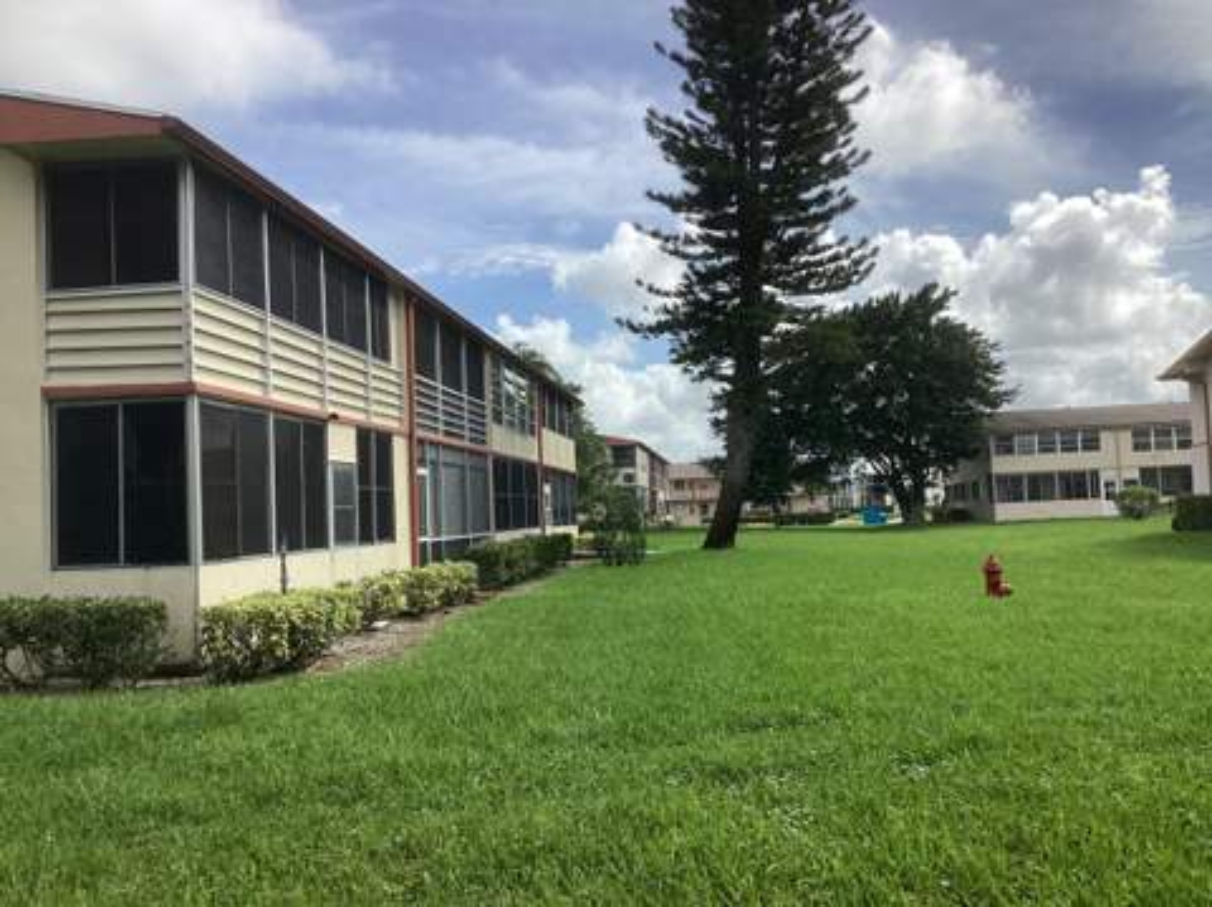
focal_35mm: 31
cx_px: 606
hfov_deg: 58.4
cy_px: 454
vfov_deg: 45.4
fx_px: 1084
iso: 25
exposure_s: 1/1852
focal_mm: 3.3
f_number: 2.4
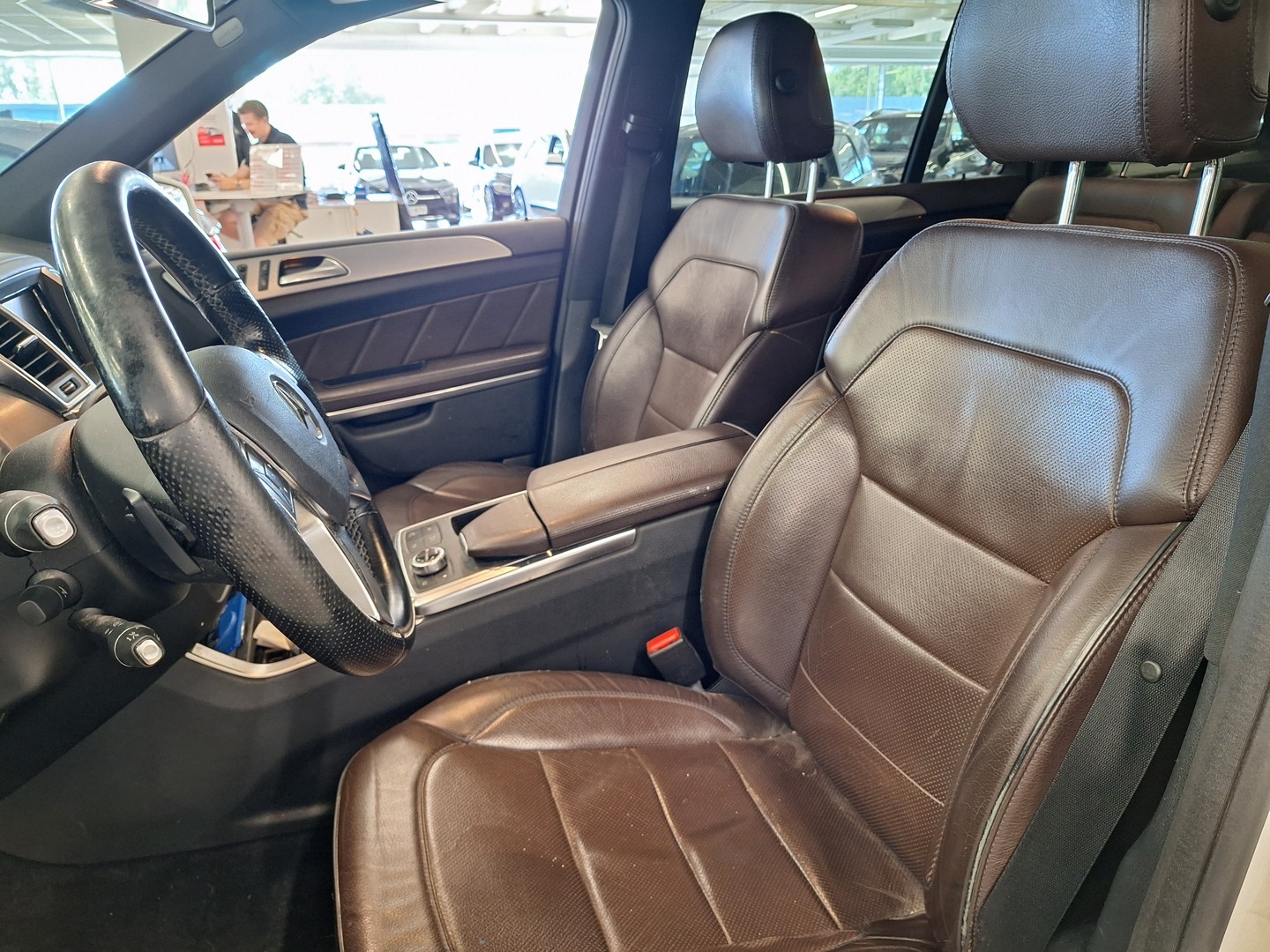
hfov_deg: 73.9
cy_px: 476
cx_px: 635
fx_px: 844
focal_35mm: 23
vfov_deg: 58.9
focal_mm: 5.54
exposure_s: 1/33
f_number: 1.8
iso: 320
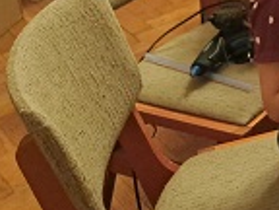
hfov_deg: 15.8
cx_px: 546
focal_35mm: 100
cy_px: -132
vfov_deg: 13.6
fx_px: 806
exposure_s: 1/25
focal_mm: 5.23
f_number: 1.8
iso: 500
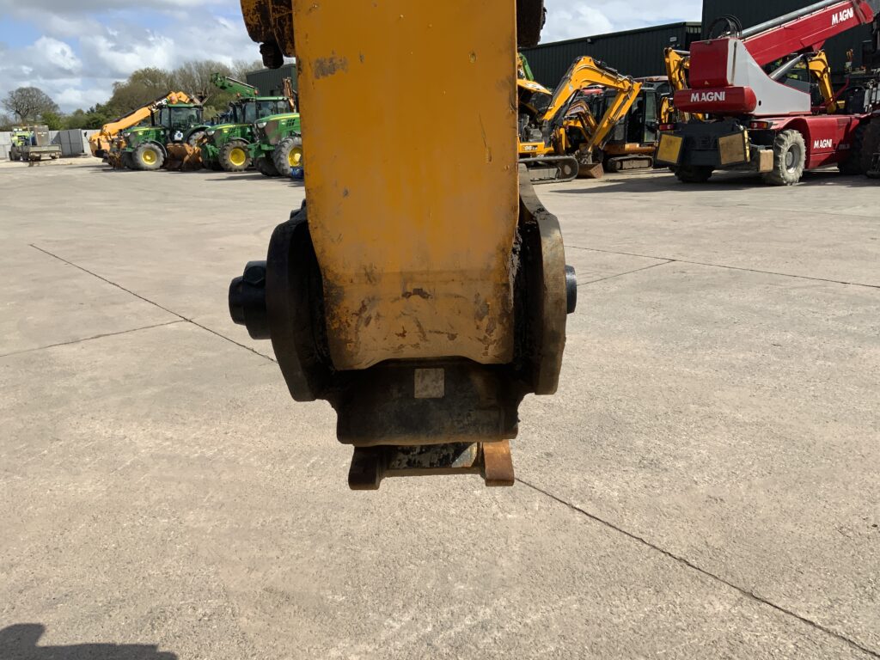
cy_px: 330
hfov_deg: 61.7
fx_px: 737
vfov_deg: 48.2
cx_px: 440
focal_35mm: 29
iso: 16
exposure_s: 1/2427
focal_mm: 3
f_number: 1.8
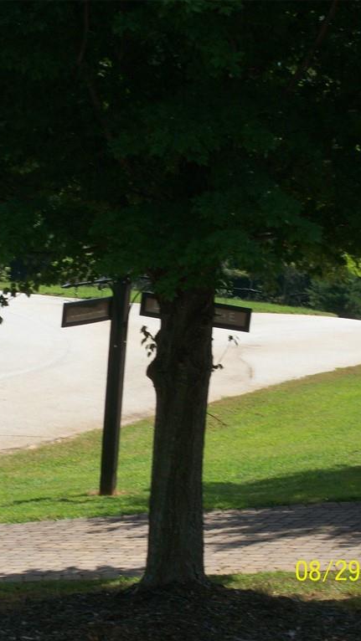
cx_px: 40
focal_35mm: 153
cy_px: 320
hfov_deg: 7.9
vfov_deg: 14.1
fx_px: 2603
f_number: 5.7
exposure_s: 1/400
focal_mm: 18.8
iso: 80
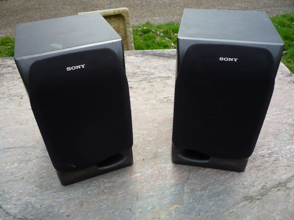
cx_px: 147
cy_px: 110
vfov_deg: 46.8
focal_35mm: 30
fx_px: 255
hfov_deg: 60.0
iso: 100
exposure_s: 1/320
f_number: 4
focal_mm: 5.2
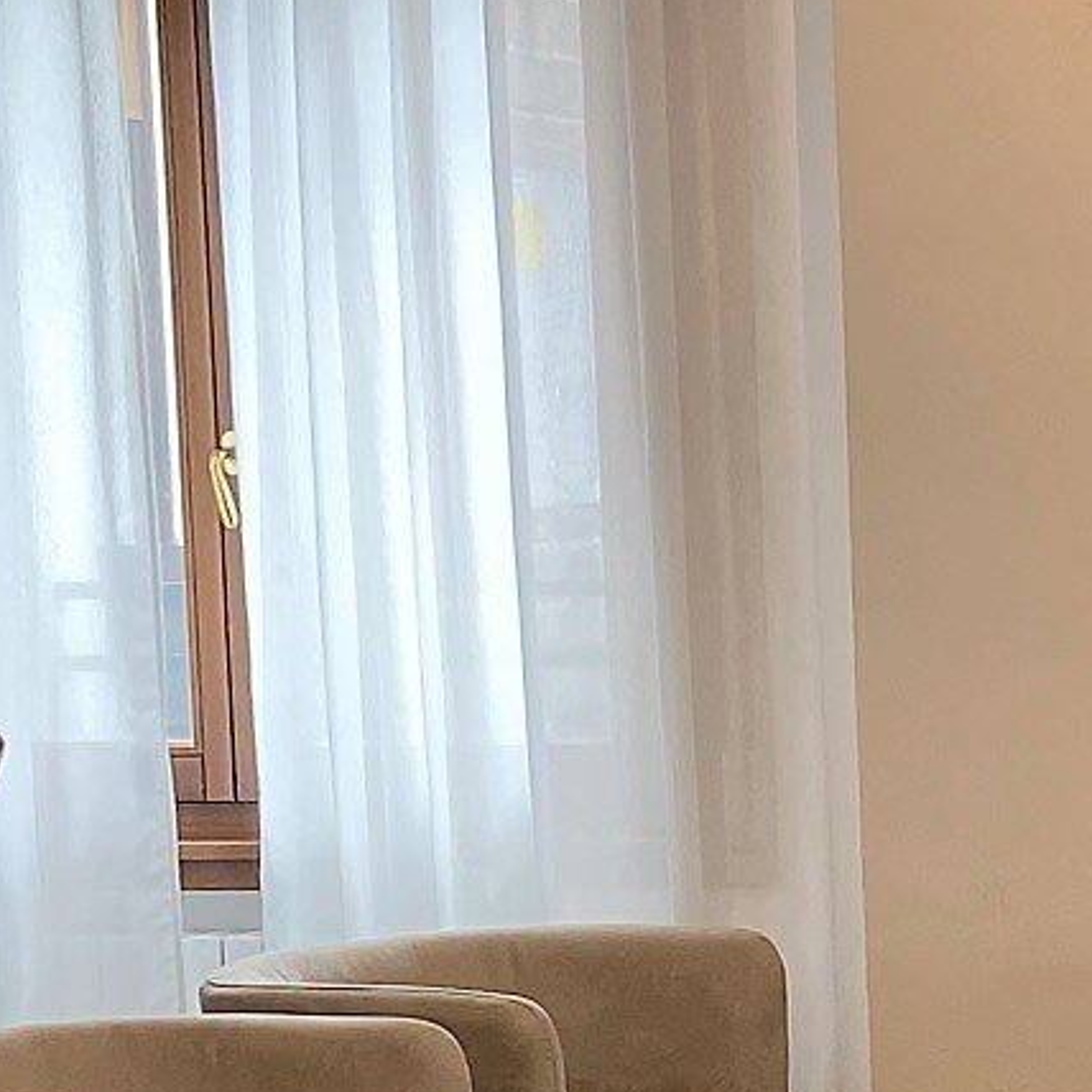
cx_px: 2521
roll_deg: +0.4
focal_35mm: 110
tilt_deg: -5.0
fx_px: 3926
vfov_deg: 15.8
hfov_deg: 12.7
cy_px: 719
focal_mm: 4.25
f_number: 1.8
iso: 80
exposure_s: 1/100
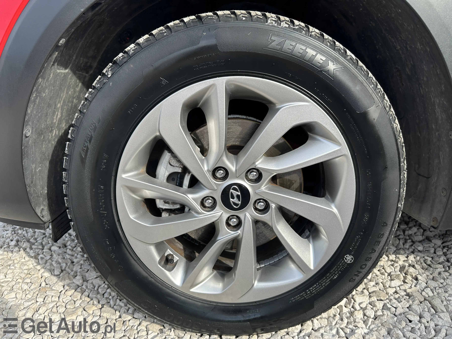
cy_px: 170
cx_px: 226
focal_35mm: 24
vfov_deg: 56.8
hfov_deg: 71.6
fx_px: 313
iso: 80
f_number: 1.78
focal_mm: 6.86
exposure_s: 1/1107
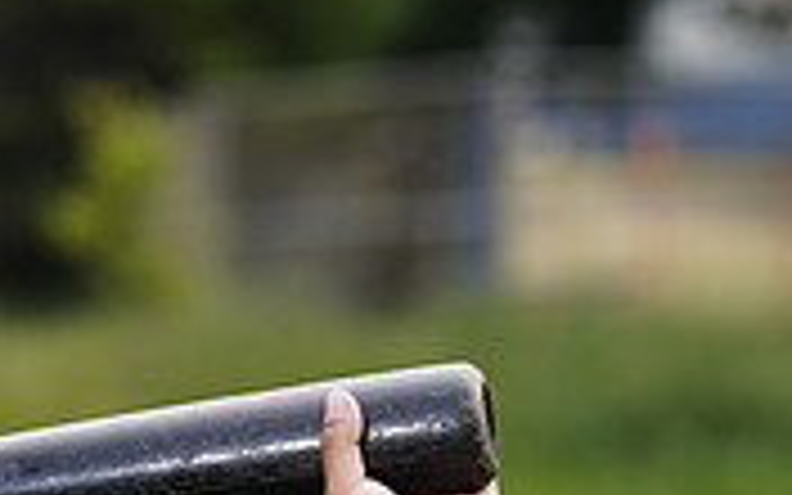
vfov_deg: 2.5
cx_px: -207
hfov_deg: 4.0
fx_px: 11353
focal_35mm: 526
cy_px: 664
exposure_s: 1/250
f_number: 6.3
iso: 100
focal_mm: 157
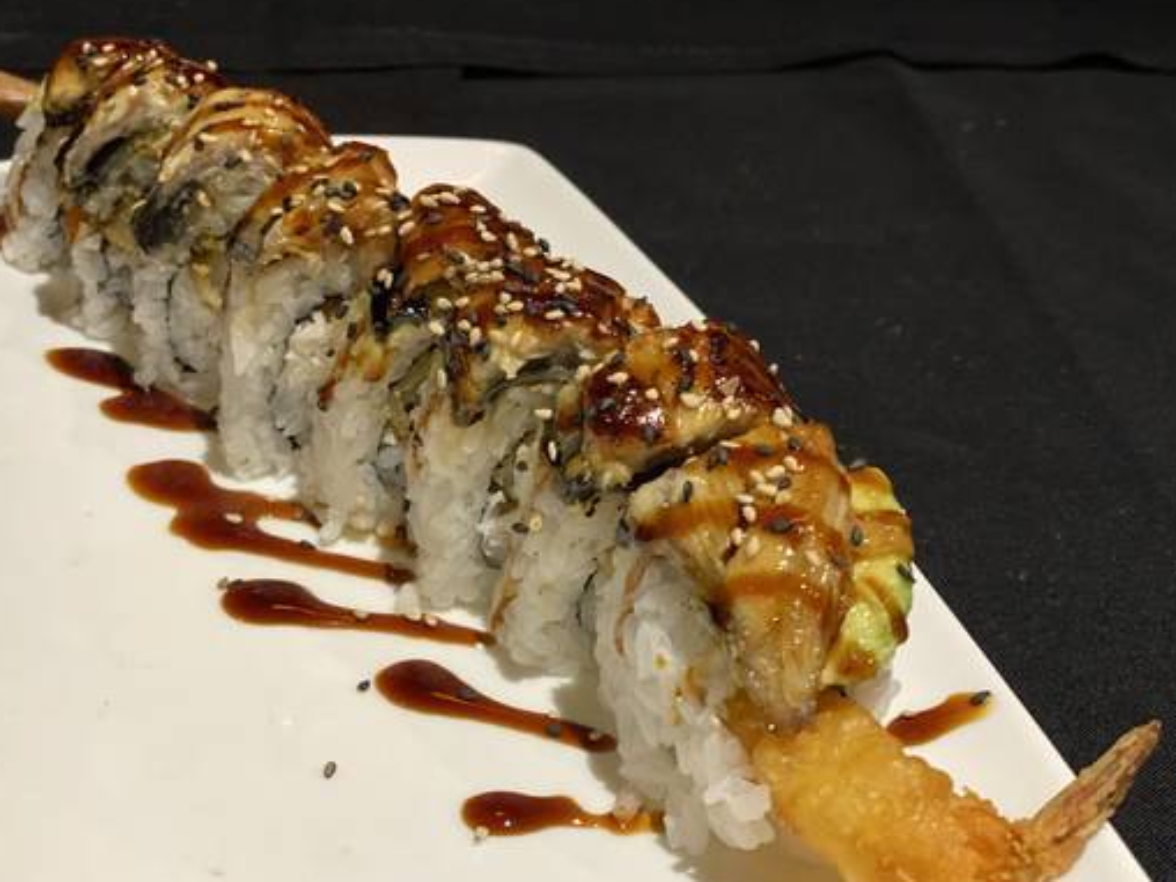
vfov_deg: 24.4
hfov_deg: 32.1
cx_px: 516
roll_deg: -2.7
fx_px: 2038
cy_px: 456
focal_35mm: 60
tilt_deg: -31.2
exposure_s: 1/40
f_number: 2
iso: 320
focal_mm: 6
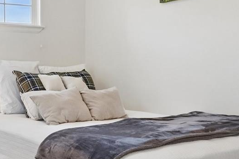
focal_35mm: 51
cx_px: -1
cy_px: 76
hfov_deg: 35.4
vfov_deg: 26.7
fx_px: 335
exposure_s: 1/30
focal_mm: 11
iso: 400
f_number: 8
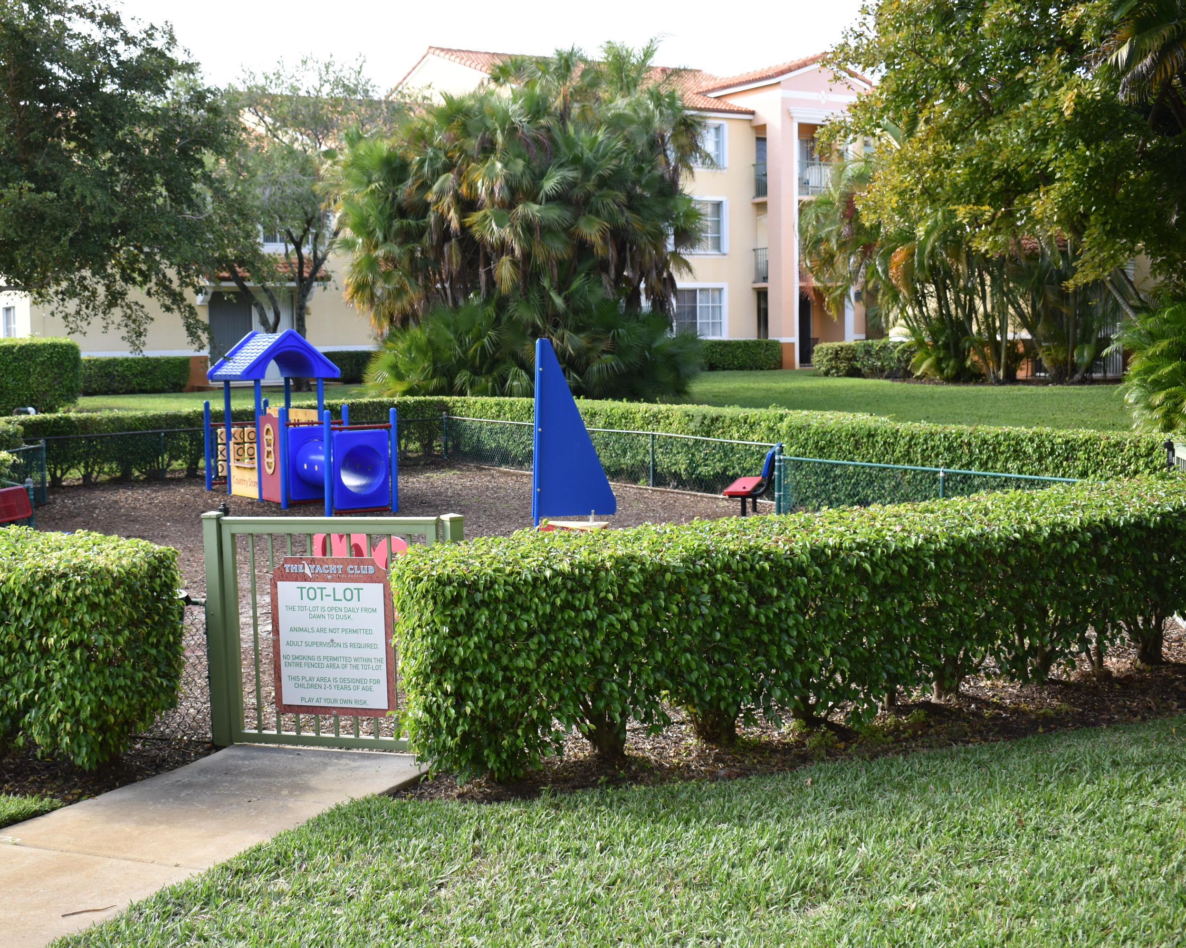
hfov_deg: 41.8
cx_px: 476
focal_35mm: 44
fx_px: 1544
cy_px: 474
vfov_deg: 34.1
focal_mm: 26
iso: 280
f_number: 5.6
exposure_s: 1/250
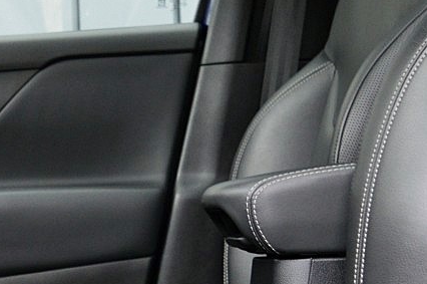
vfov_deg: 13.3
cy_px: 151
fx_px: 1220
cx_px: -142
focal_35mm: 103
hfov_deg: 18.4
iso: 800
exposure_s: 1/40
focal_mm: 18
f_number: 3.5
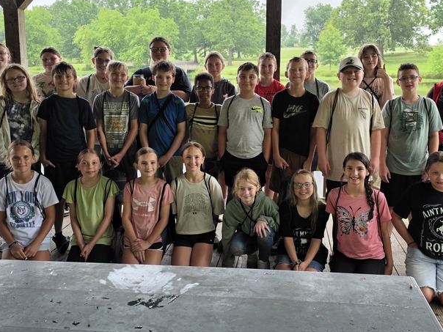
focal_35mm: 39
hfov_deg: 47.8
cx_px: 249
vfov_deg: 36.8
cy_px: 147
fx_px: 499
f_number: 1.4
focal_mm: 6.5
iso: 20
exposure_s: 1/180
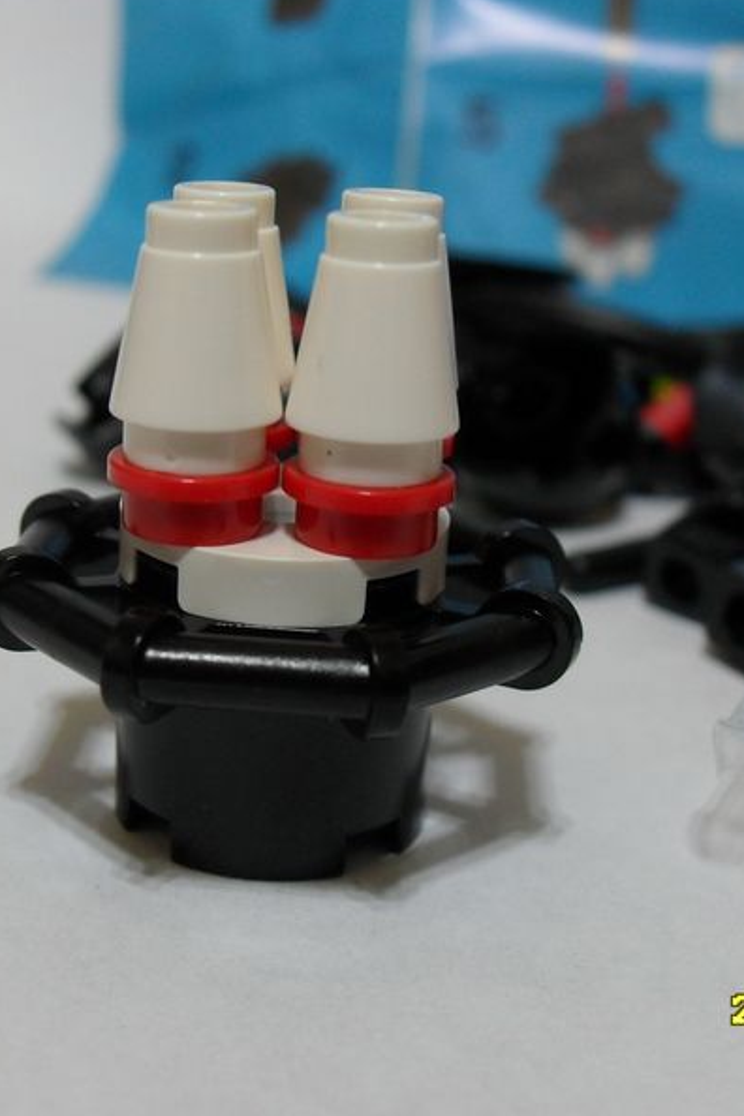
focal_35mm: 56
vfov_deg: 35.6
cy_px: 554
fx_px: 1736
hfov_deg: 24.1
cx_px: 280
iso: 200
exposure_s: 1/20
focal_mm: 7
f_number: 3
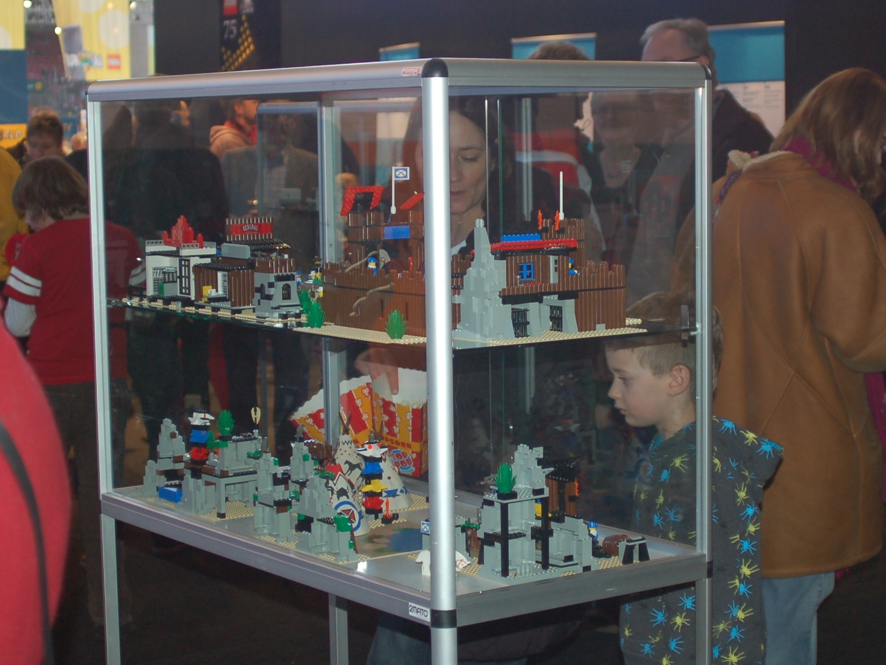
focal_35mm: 81
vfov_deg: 18.2
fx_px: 2073
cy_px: 325
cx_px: 495
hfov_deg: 24.1
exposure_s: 1/60
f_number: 3
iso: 400
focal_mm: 32
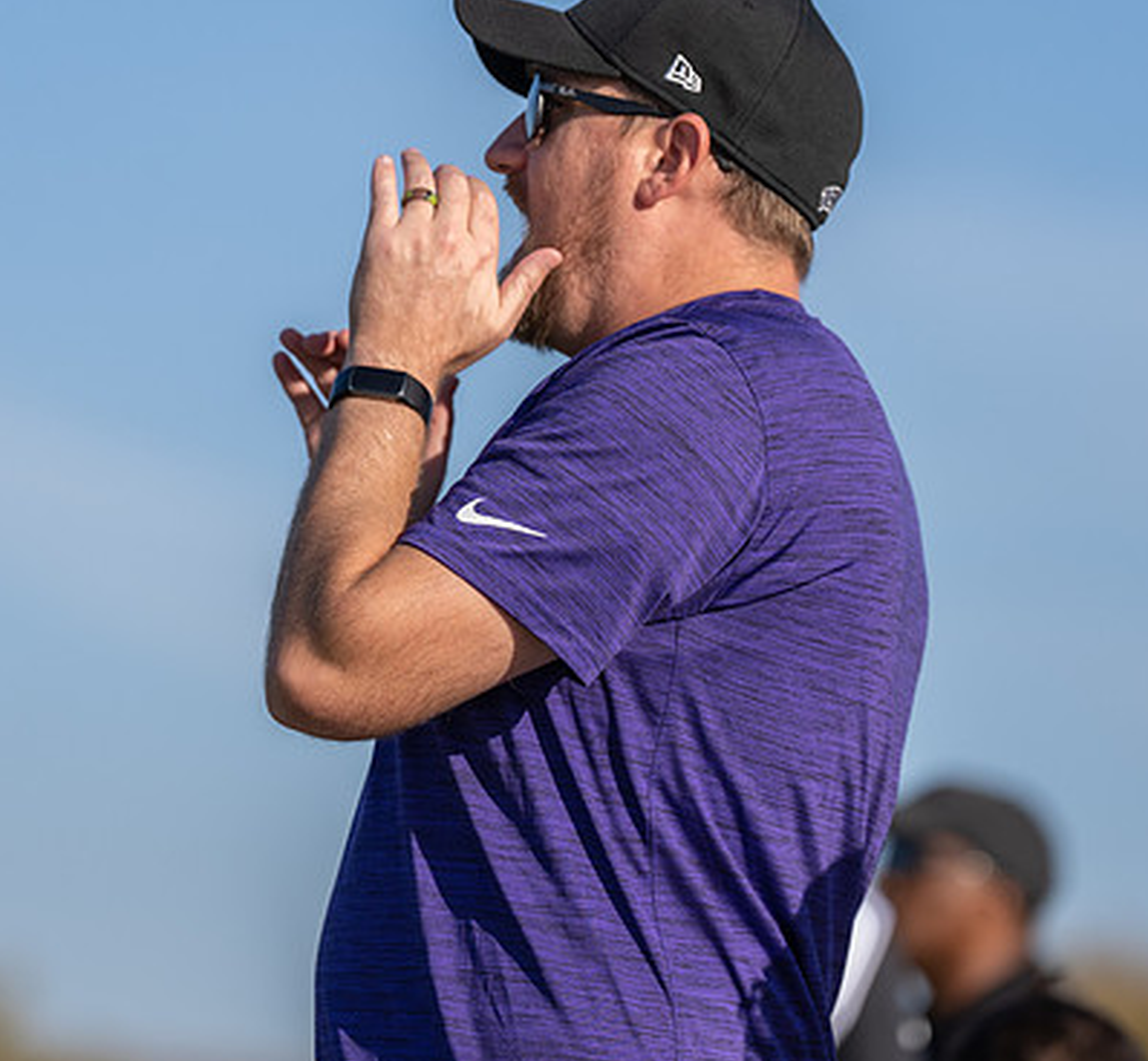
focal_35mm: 295
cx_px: 638
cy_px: 409
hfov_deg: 6.2
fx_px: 10660
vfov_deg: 5.7
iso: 200
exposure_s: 1/2500
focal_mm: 171
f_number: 2.8
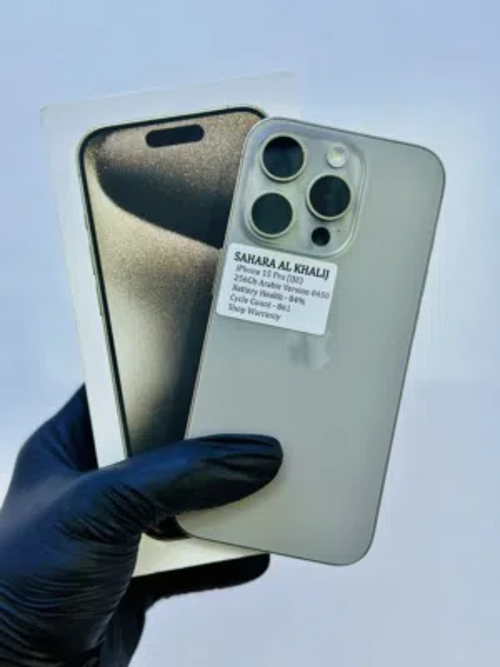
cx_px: 250
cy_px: 334
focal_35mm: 48
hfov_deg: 30.3
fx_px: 924
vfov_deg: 39.7
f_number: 1.78
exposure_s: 1/100
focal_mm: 6.86
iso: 160
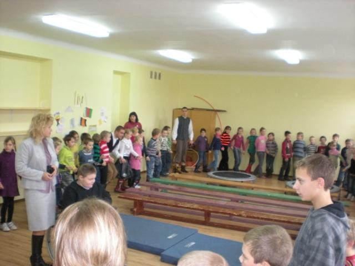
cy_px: 133
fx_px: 390
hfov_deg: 49.0
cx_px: 178
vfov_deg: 37.7
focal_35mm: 38
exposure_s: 1/49
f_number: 3.1
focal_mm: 6.3
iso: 400
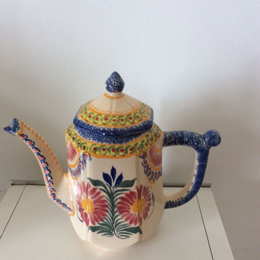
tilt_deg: -33.3
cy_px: 172
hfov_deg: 43.9
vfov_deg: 43.3
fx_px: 323
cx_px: 130
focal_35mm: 38
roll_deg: -1.7
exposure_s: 1/25
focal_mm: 3.3
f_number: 2.4
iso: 50
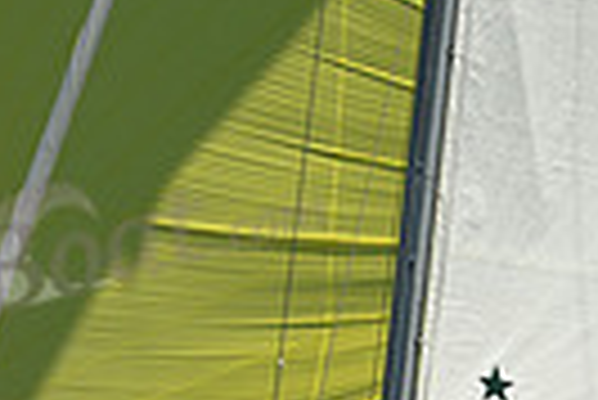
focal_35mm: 306
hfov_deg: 6.7
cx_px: 562
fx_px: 5088
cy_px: 447
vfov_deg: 4.5
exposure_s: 1/1000
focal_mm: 70
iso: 320
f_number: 10
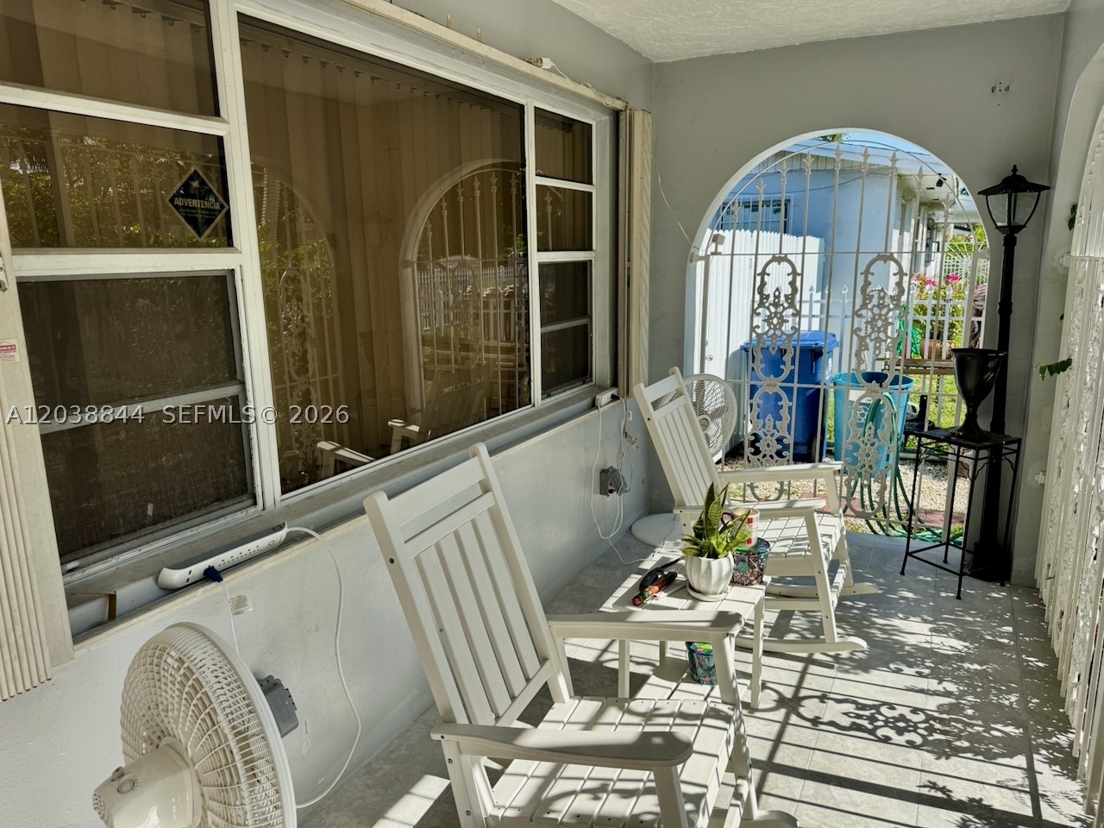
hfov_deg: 71.6
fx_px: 765
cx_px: 552
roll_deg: +1.1
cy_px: 414
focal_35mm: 24
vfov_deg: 56.8
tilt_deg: -11.5
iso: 80
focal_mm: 6.76
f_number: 1.78
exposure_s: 1/2506
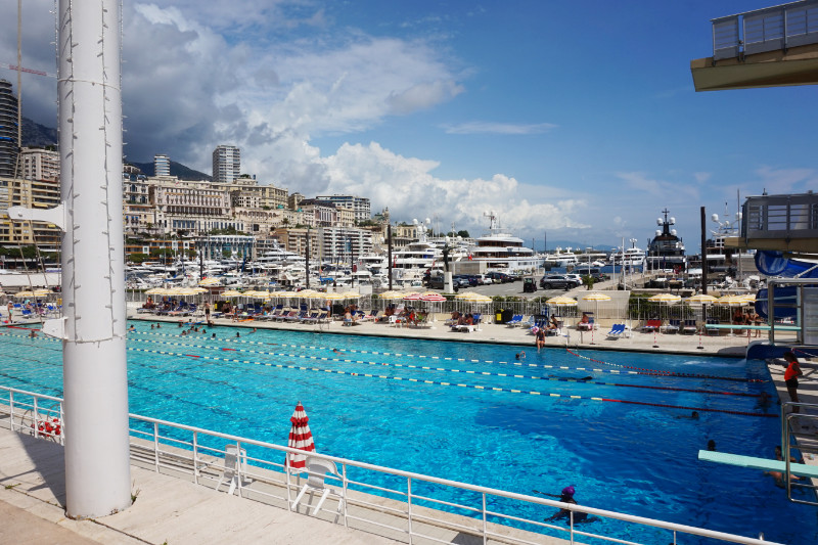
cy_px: 272
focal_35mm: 24
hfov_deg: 73.8
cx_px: 409
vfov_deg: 53.1
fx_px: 545
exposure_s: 1/250
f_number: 14
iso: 100
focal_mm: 16
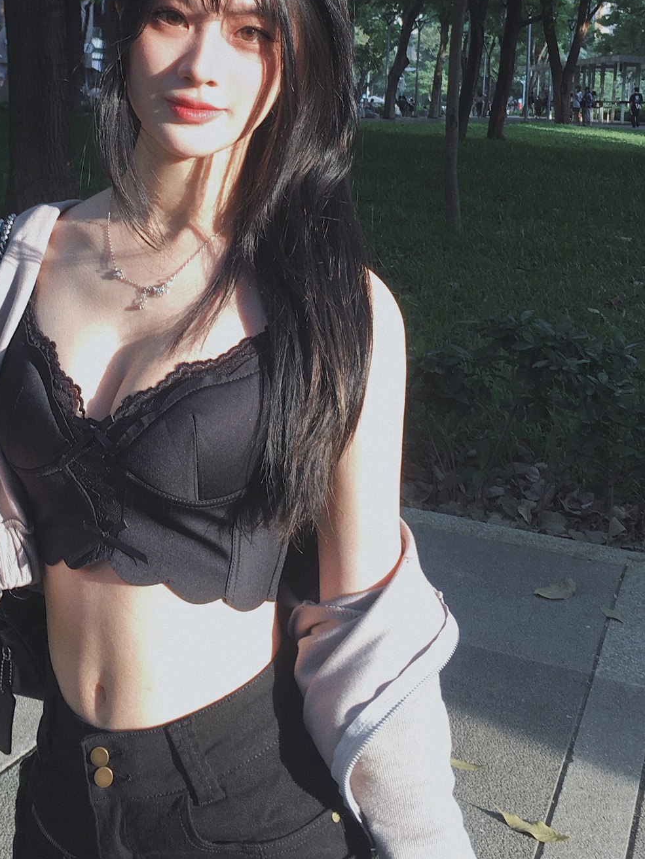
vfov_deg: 35.3
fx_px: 1317
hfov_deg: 27.3
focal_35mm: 53
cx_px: 187
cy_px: 200
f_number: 2.2
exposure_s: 1/100
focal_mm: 4.15
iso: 25
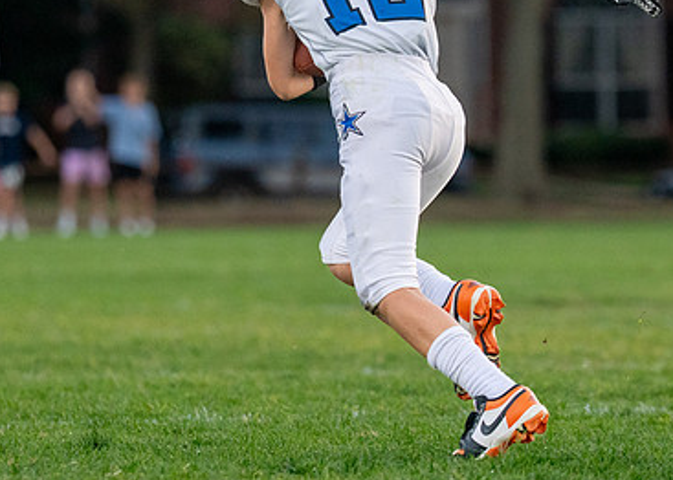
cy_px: 119
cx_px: 399
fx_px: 7950
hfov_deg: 4.8
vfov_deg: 3.5
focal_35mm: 416
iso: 1250
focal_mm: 141
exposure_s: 1/1250
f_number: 2.8
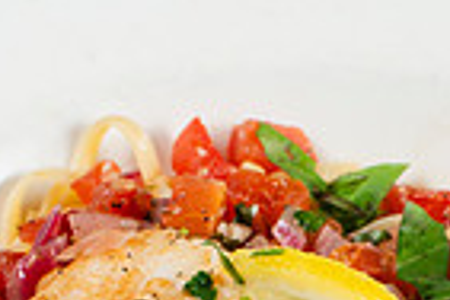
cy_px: 512
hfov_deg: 10.0
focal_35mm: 206
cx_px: 357
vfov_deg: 6.5
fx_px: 2575
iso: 200
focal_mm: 50
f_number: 10
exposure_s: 1/200
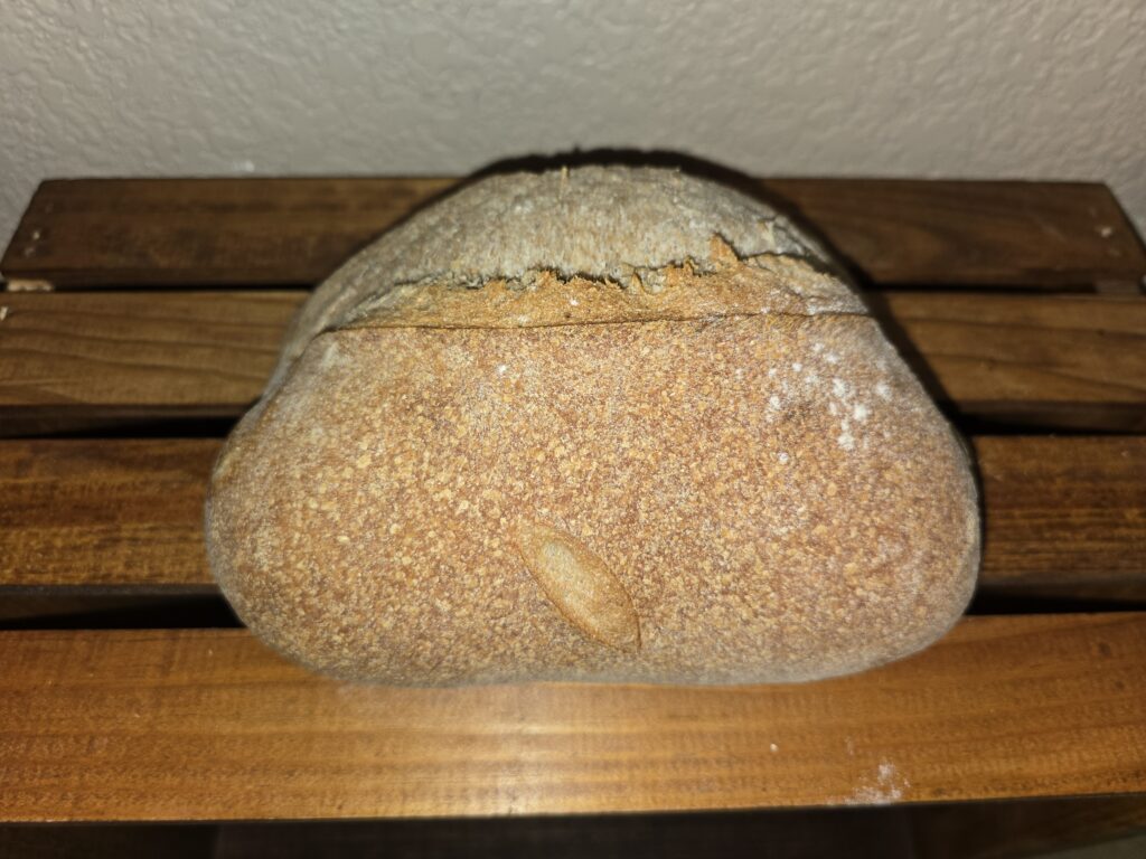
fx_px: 761
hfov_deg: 73.9
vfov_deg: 58.9
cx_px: 573
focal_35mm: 23
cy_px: 430
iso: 25
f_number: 1.7
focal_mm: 6.3
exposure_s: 1/60
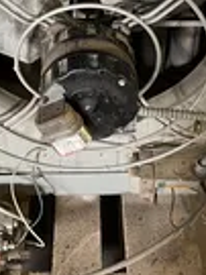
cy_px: 14
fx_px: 612
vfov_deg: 24.4
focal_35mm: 77
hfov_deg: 19.1
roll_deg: -0.3
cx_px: 88
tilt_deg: -35.2
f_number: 1.6
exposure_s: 1/60
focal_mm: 4.2
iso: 250
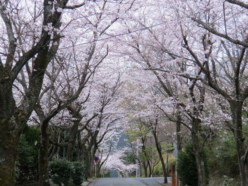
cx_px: 124
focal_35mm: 65
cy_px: 93
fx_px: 466
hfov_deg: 29.8
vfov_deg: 22.6
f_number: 4.4
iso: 160
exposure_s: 1/60
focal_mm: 11.6
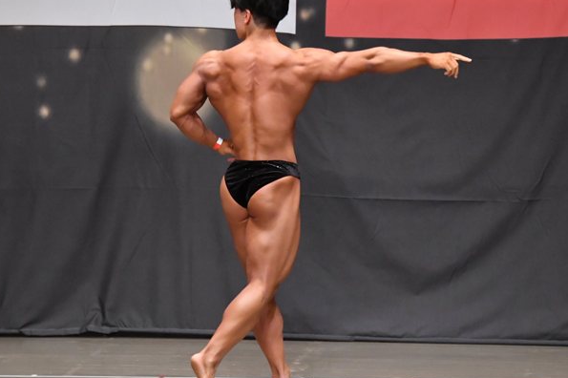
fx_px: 4620
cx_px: 302
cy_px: 178
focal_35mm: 293
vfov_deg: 4.7
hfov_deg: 7.0
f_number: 5.6
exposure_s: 1/400
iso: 6400
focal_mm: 150
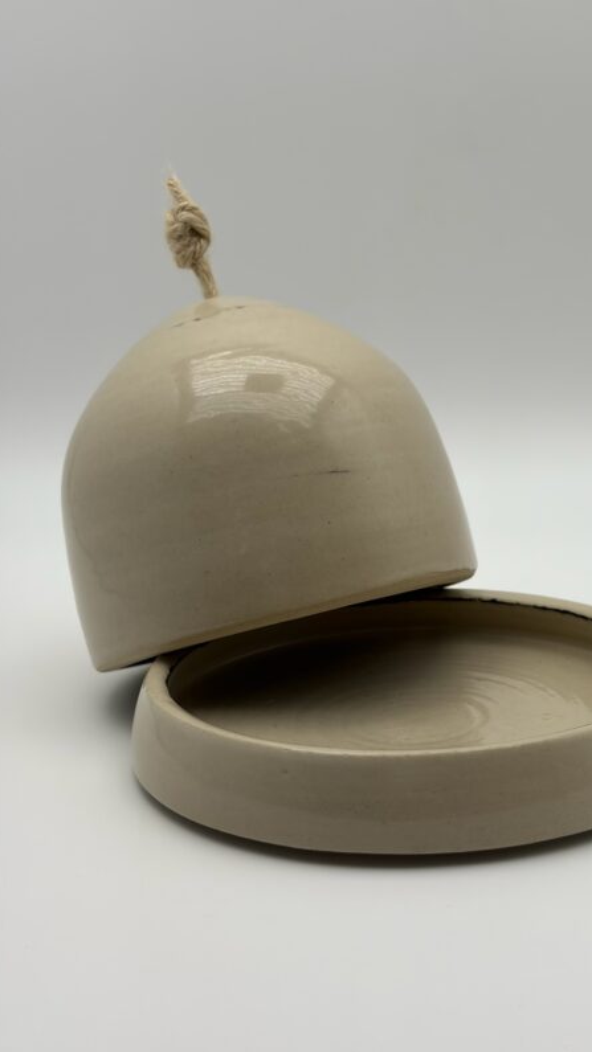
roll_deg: +1.7
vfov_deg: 36.6
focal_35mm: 57
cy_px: 528
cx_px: 388
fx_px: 1591
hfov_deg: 21.0
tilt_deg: -14.2
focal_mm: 5.96
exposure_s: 1/2012
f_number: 1.6
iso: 32
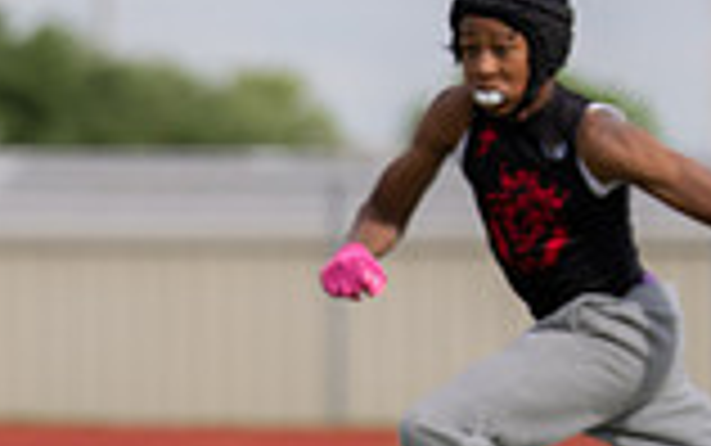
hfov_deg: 3.7
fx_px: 10820
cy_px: 309
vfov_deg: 2.4
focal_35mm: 558
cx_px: -404
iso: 100
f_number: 2.8
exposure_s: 1/1250
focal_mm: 122
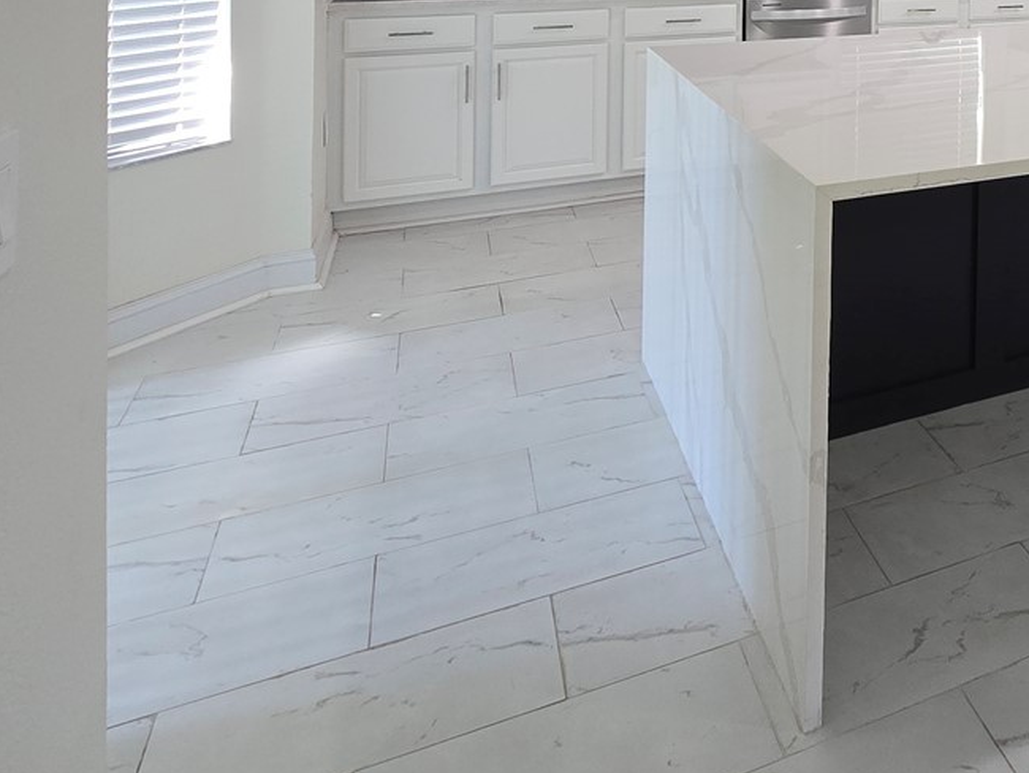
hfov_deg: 47.1
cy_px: -119
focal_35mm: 32
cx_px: 1032
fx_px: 952
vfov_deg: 36.0
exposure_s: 1/60
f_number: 2.2
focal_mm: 2.2
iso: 100
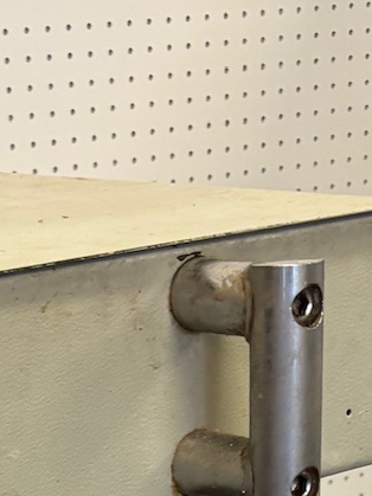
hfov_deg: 11.5
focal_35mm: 127
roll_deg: +1.0
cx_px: -21
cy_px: 959
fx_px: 1821
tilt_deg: -29.3
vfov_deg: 13.5
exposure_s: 1/50
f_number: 1.6
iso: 100
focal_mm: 5.96
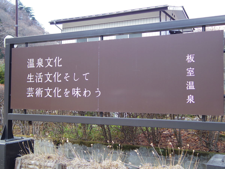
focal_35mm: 47
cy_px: 84
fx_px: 305
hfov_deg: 40.4
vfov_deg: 30.9
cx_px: 112
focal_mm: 8.5
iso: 125
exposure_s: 1/160
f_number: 2
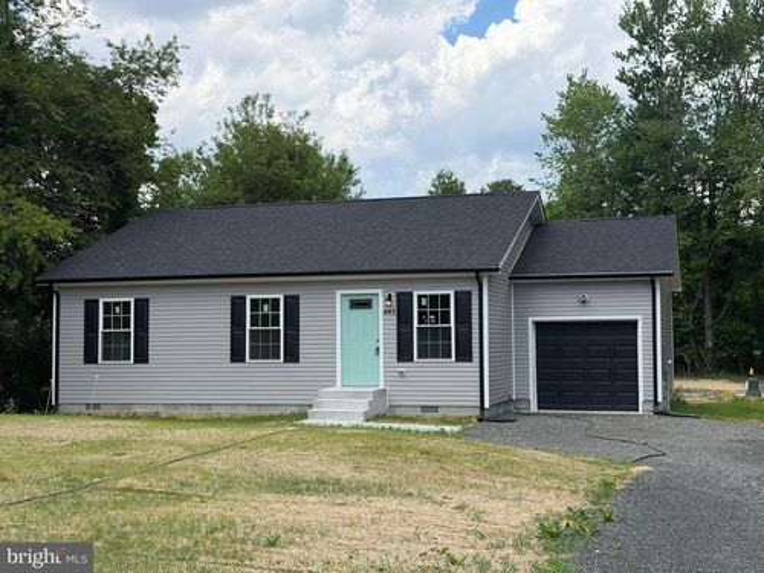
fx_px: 1059
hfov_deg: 39.7
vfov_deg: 30.3
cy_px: 286
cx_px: 382
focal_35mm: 48
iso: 80
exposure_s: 1/3534
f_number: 1.78
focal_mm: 6.76
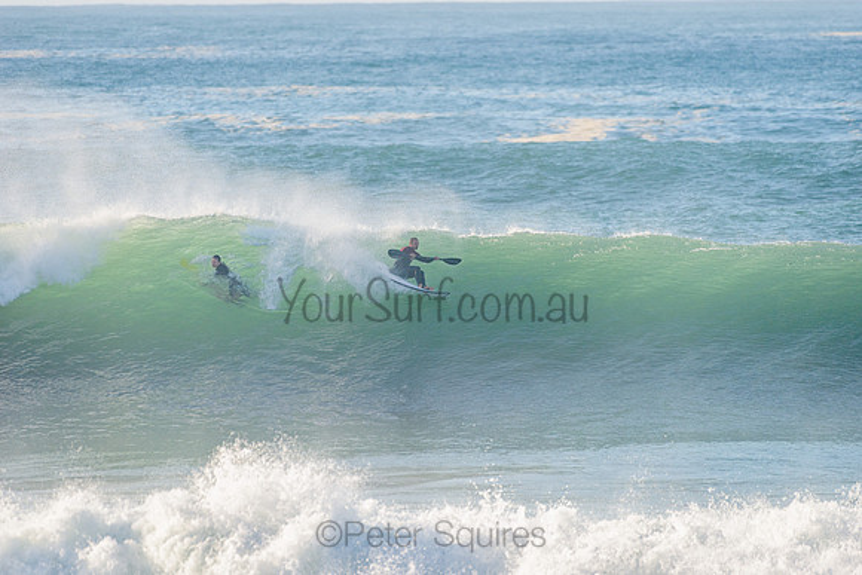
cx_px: 431
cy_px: 288
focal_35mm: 500
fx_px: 11974
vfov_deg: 2.8
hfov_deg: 4.1
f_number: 5.6
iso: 220
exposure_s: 1/1600
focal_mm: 500
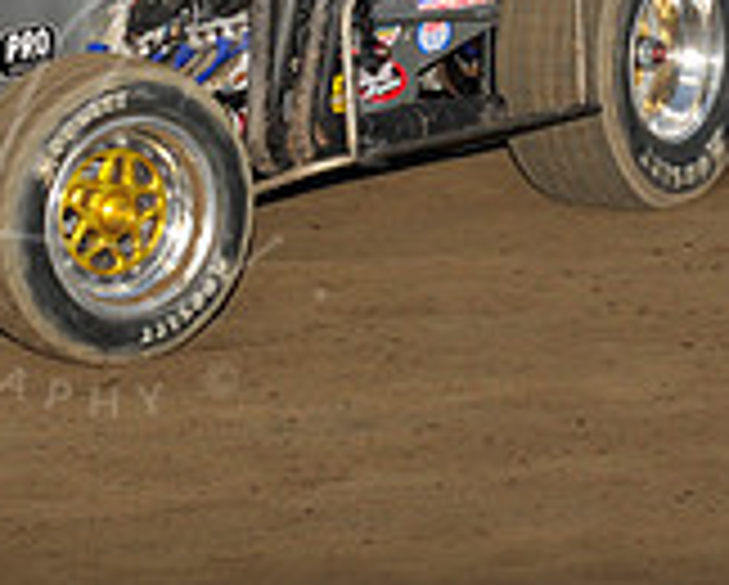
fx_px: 7237
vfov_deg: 4.6
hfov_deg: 5.8
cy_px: -270
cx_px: 112
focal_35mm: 335
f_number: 7.1
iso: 800
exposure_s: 1/320
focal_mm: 100
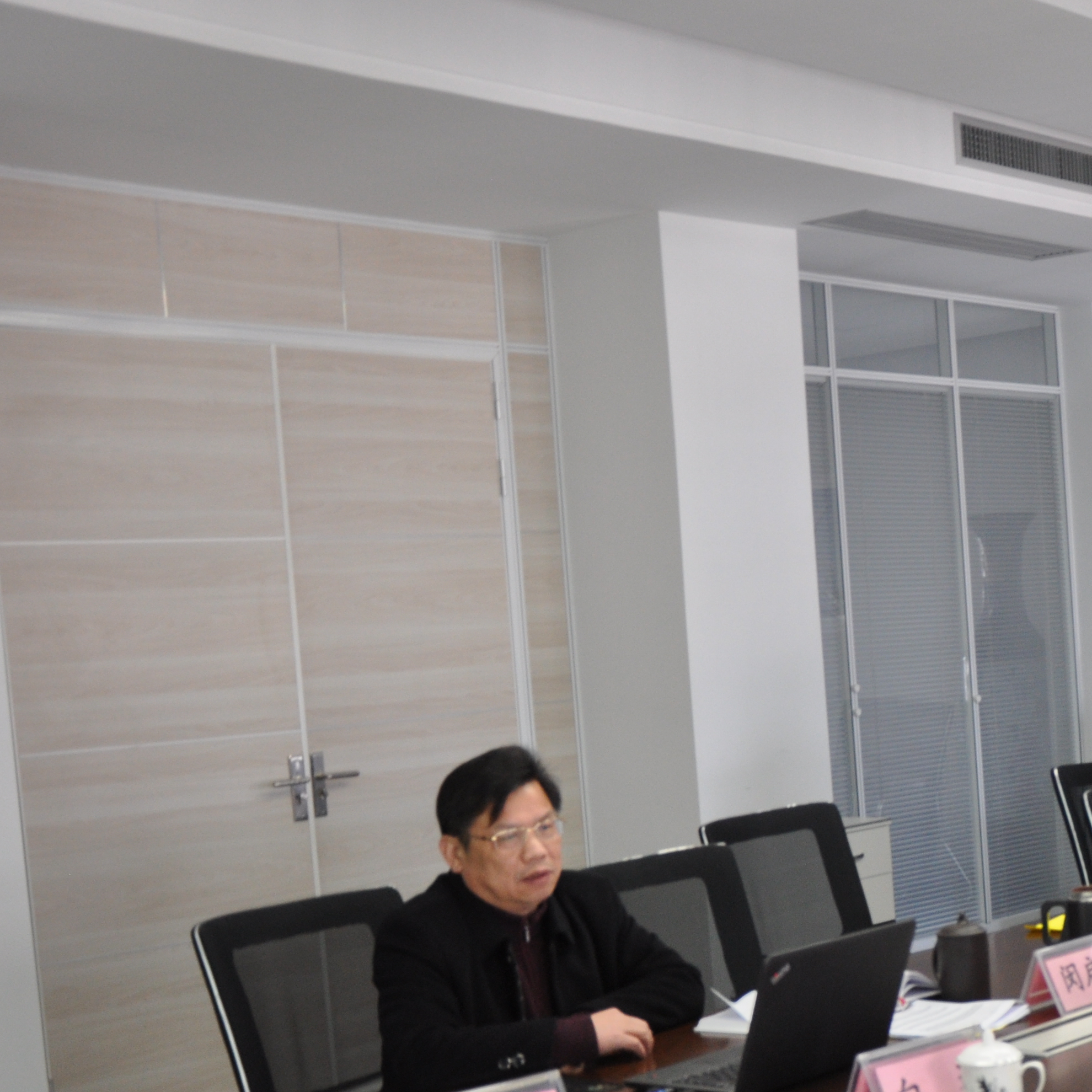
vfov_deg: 29.3
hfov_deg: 27.9
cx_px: 1086
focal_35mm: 58
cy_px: 776
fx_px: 2067
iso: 640
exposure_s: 1/30
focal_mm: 21
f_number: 3.8
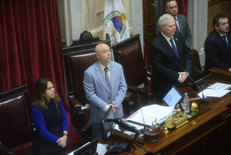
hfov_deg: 16.4
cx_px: 116
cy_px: 78
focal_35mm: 125
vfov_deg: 11.0
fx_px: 803
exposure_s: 1/100
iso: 2500
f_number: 5
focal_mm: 125
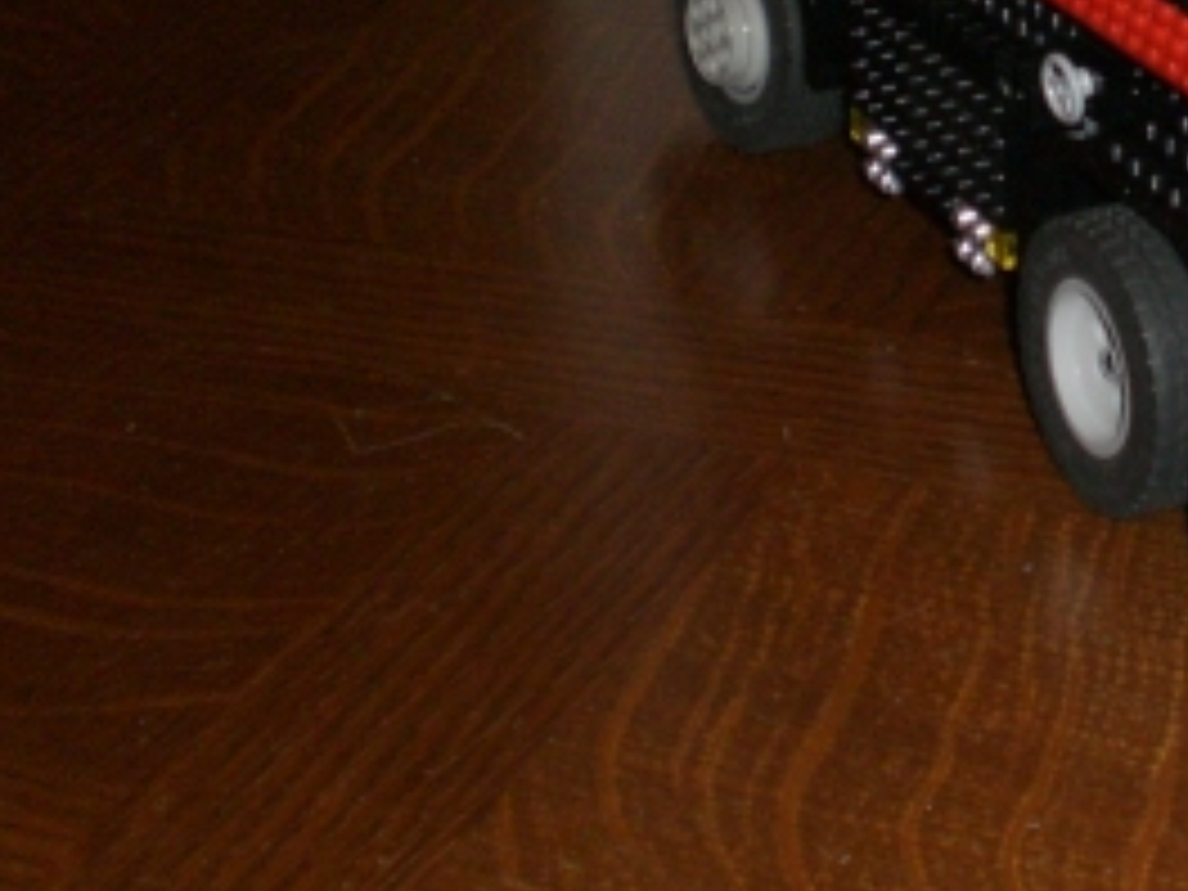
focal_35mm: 92
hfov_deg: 20.2
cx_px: 1336
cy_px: 14
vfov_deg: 15.8
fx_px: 3157
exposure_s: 1/60
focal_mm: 6.3
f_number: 3.1
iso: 200
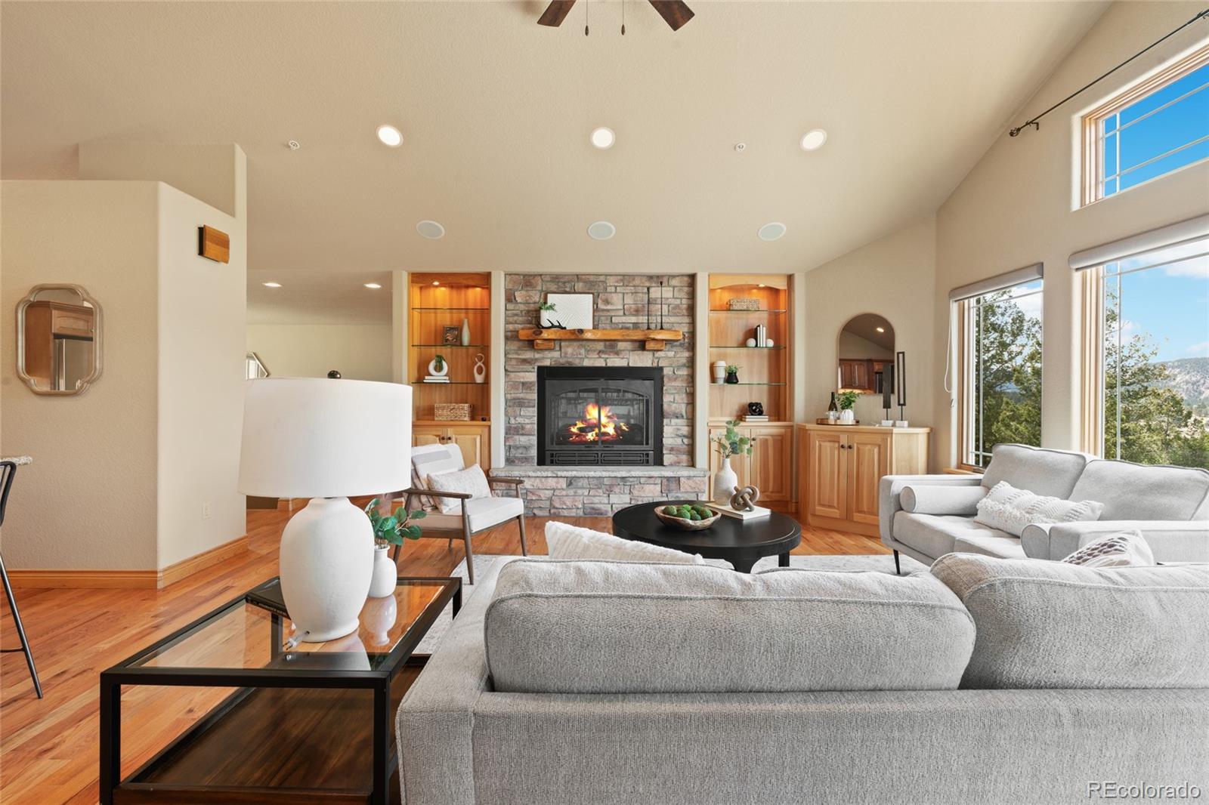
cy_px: 402
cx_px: 604
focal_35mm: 16
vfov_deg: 73.7
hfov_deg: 96.7
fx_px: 537
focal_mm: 16
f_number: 11
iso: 160
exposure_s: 1/1.25
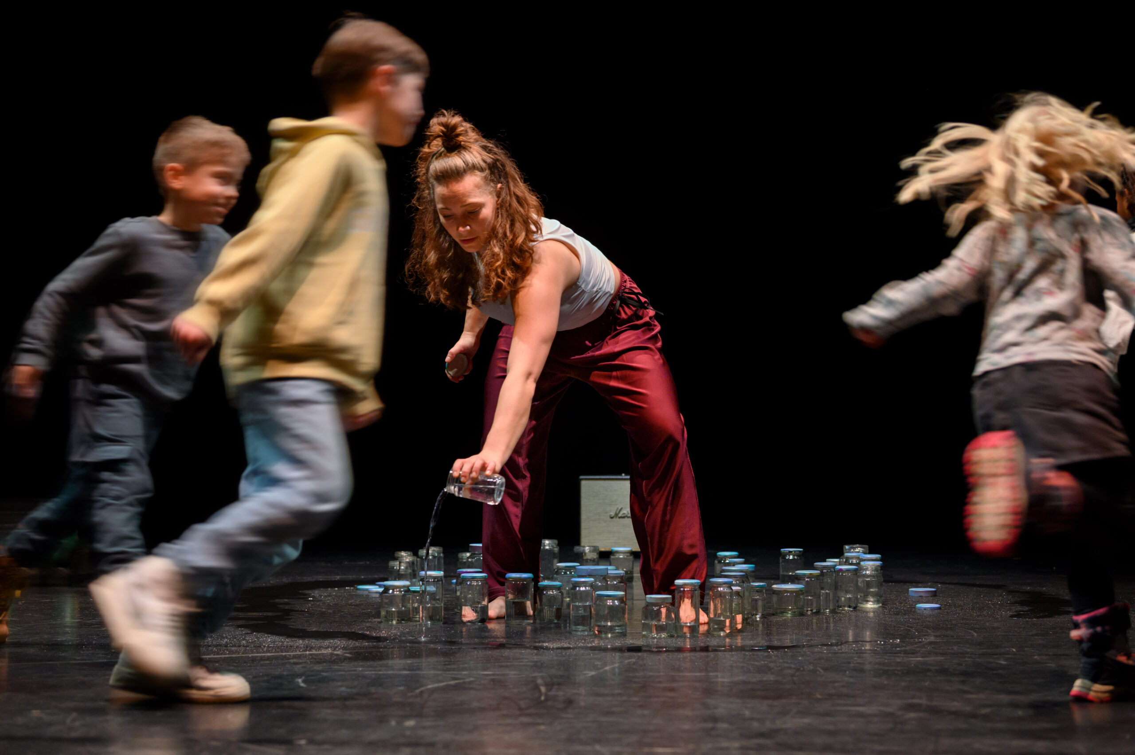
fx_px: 2205
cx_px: 568
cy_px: 378
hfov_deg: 28.9
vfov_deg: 19.4
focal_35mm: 70
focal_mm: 70
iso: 3200
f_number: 4
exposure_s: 1/125
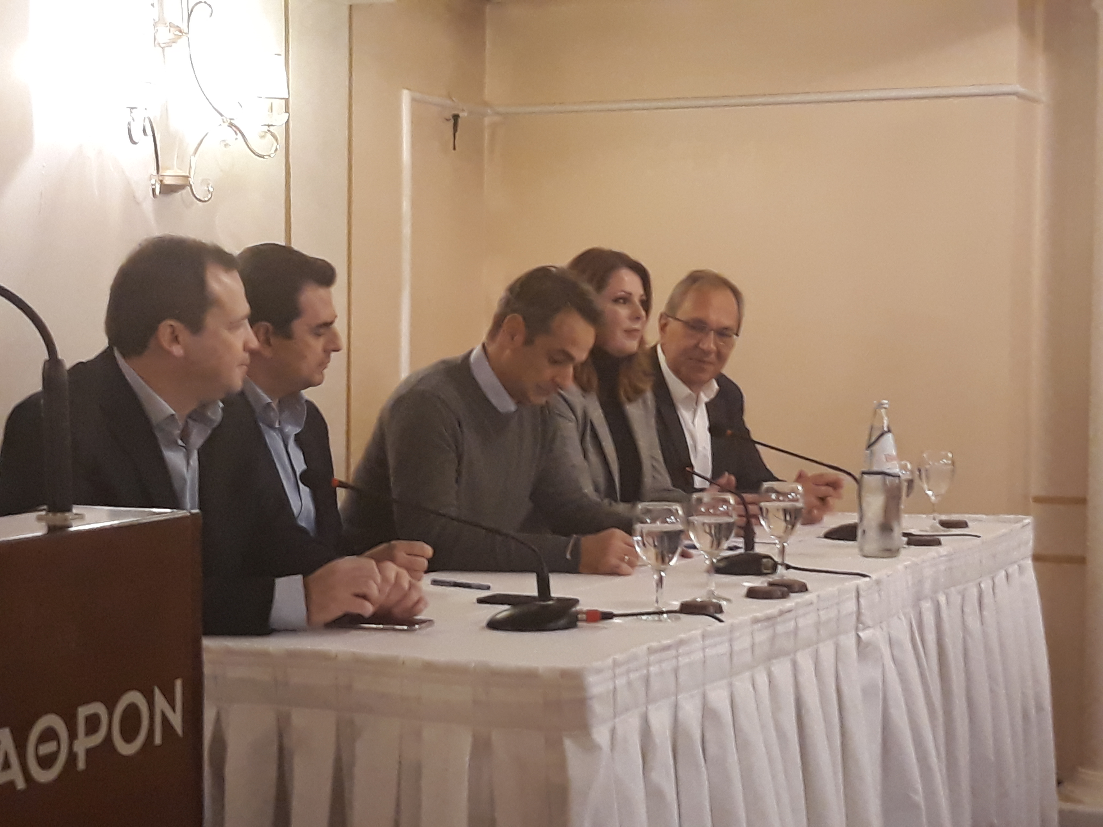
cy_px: 414
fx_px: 860
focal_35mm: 27
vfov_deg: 51.4
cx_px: 552
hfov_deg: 65.3
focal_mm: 3.71
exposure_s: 1/25
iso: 200
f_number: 1.7
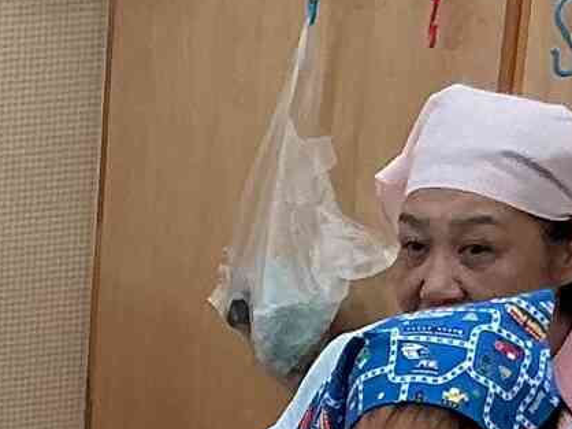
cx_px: -441
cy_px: 1038
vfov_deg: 7.1
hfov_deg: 9.6
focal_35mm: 196
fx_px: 3237
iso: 40
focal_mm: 3
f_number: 1.8
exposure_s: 1/50
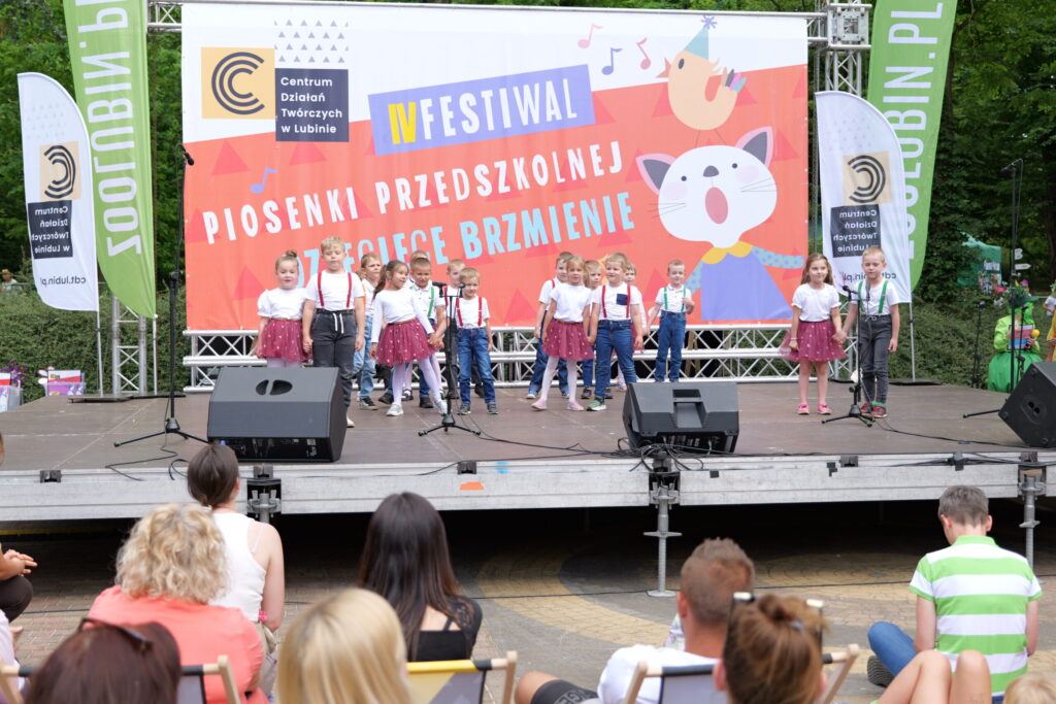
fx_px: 1408
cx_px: 528
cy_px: 352
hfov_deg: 41.1
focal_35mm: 48
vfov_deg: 28.1
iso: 100
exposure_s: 1/125
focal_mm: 48
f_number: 4
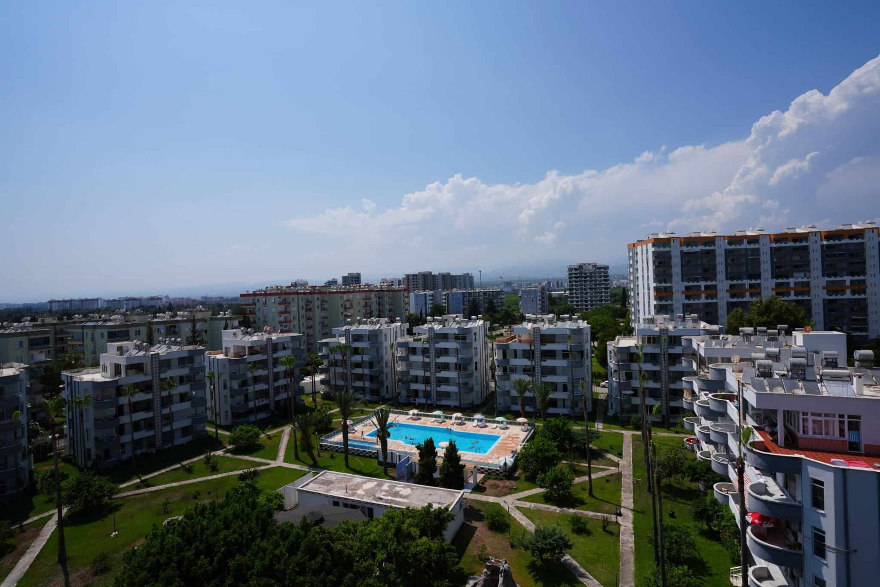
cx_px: 440
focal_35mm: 17
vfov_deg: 70.4
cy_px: 294
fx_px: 415
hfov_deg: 93.3
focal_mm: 17
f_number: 10
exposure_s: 1/320
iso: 100
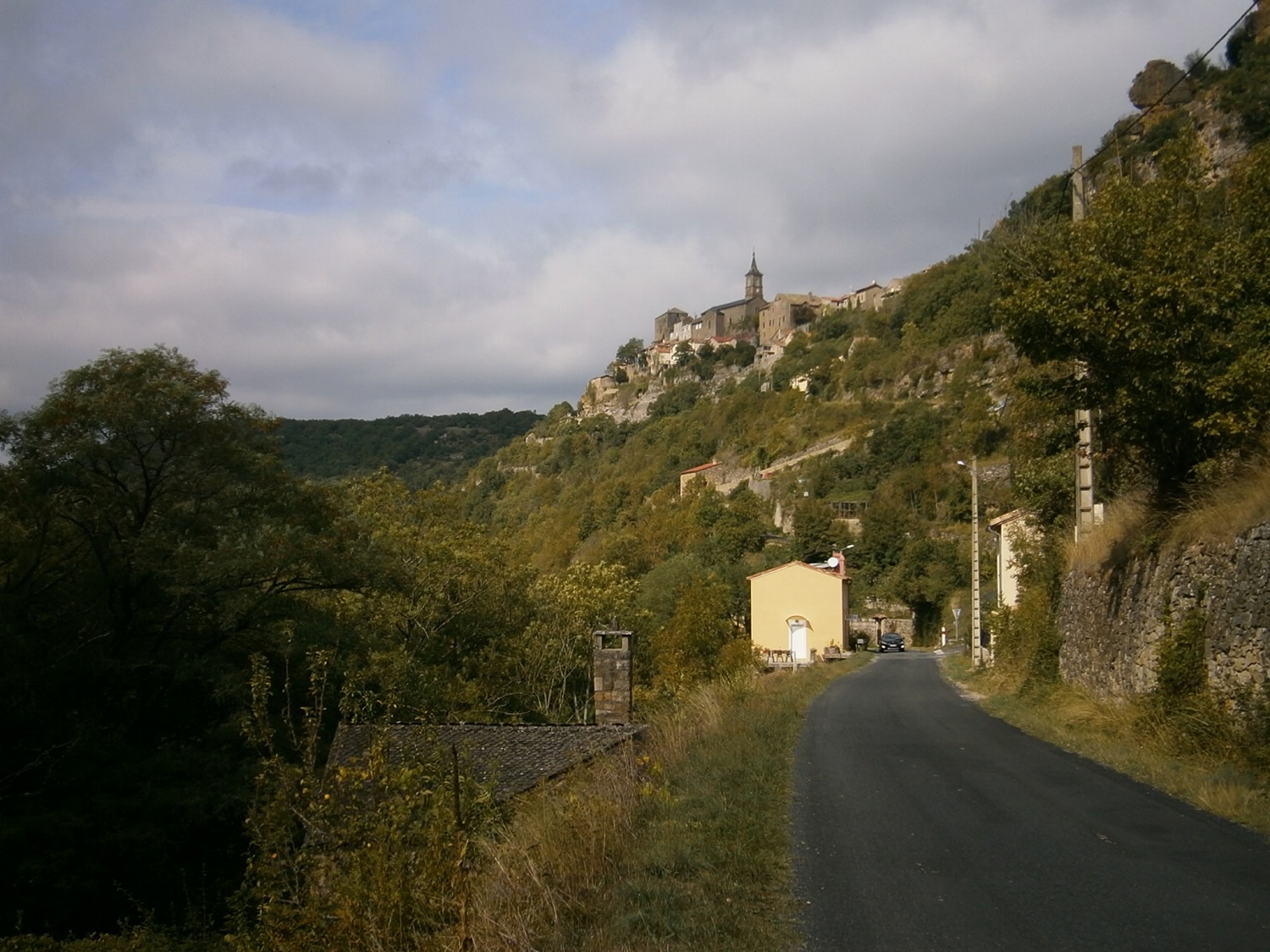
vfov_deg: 30.9
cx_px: 635
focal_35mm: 47
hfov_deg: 40.4
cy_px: 476
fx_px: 1724
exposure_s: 1/200
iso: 80
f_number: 9.7
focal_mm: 8.3
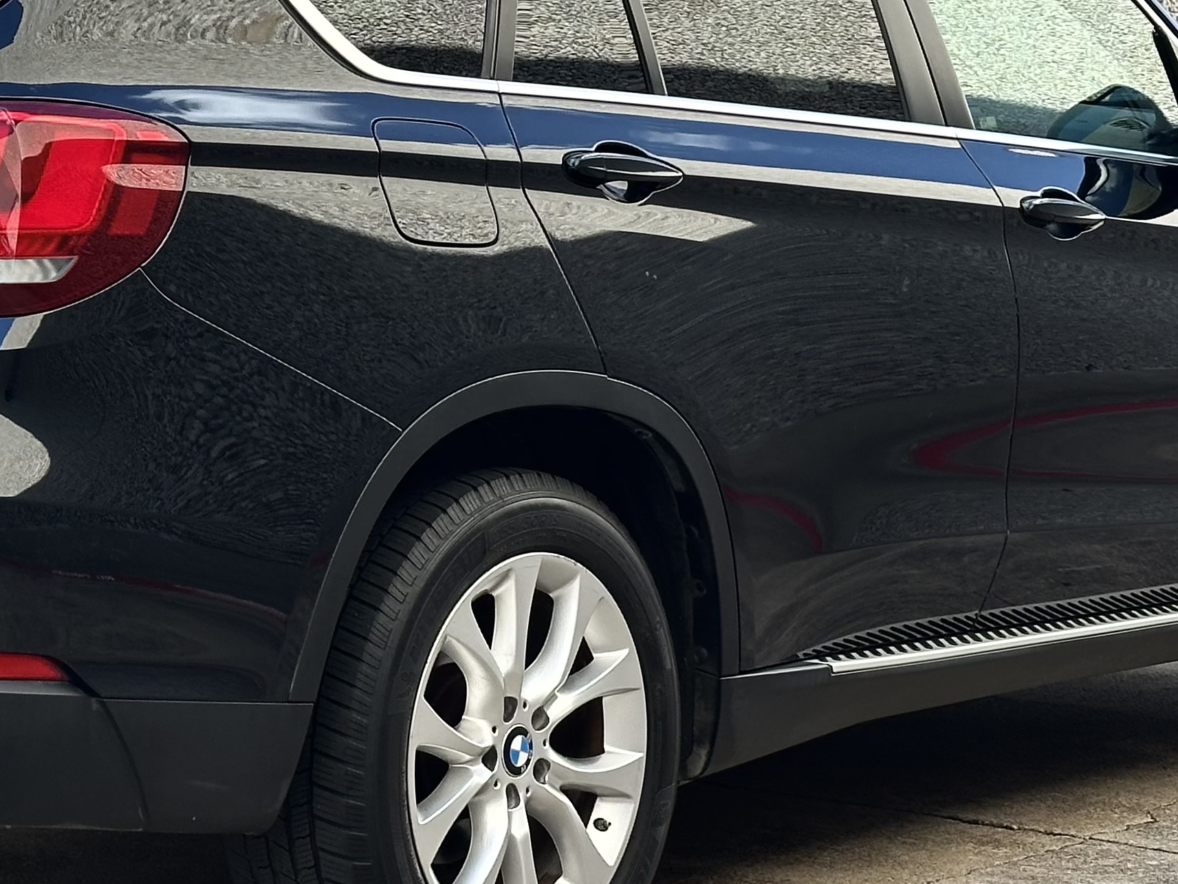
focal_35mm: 113
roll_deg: +1.5
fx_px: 3846
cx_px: 353
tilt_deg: -1.0
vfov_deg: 13.1
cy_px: 373
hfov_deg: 17.4
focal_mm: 6.86
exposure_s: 1/590
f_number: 1.78
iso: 64
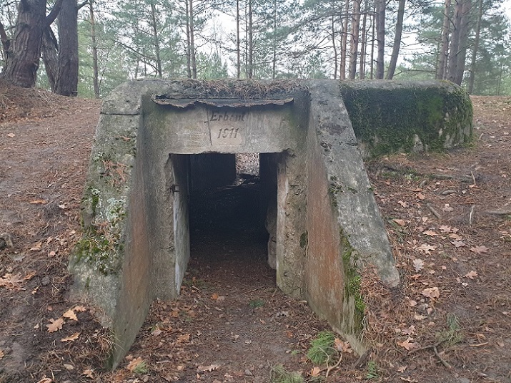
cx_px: 256
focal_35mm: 26
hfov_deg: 67.3
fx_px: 383
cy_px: 192
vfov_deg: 53.0
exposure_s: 1/33
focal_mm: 4.3
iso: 250
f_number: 2.4
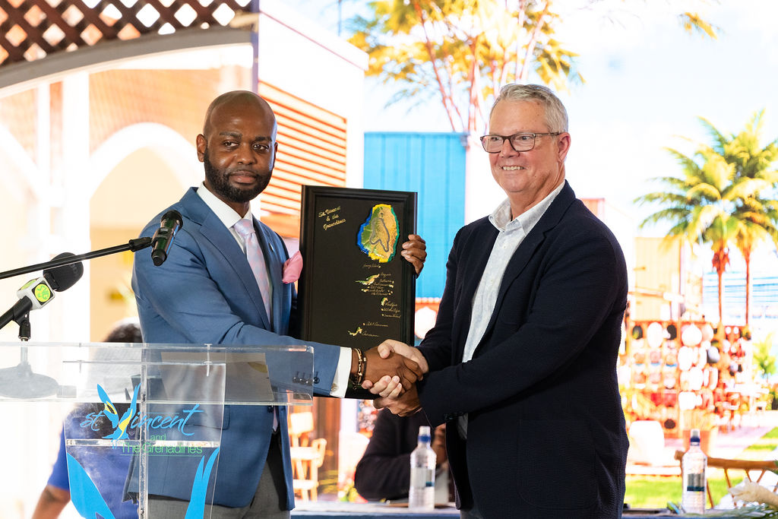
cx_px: 445
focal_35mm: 206
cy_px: 297
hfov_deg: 10.0
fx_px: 4449
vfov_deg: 6.7
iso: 1600
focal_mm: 180
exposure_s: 1/160
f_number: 4.5
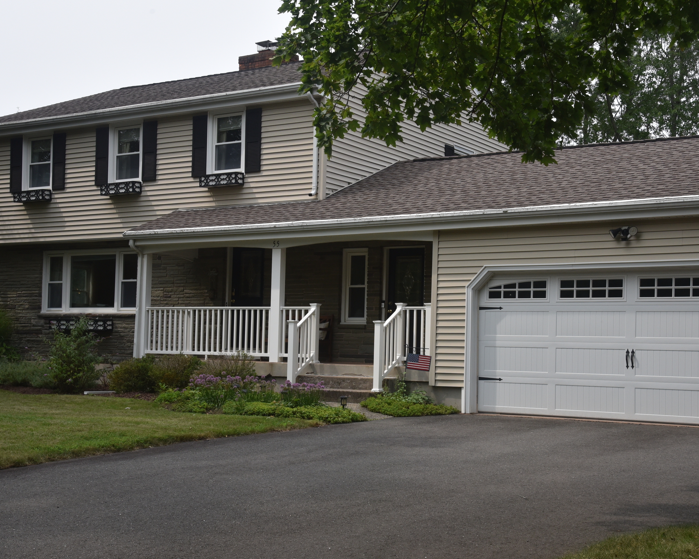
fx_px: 1014
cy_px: 309
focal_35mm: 49
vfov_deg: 30.8
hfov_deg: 38.0
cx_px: 399
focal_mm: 38
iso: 800
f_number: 11
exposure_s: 1/500
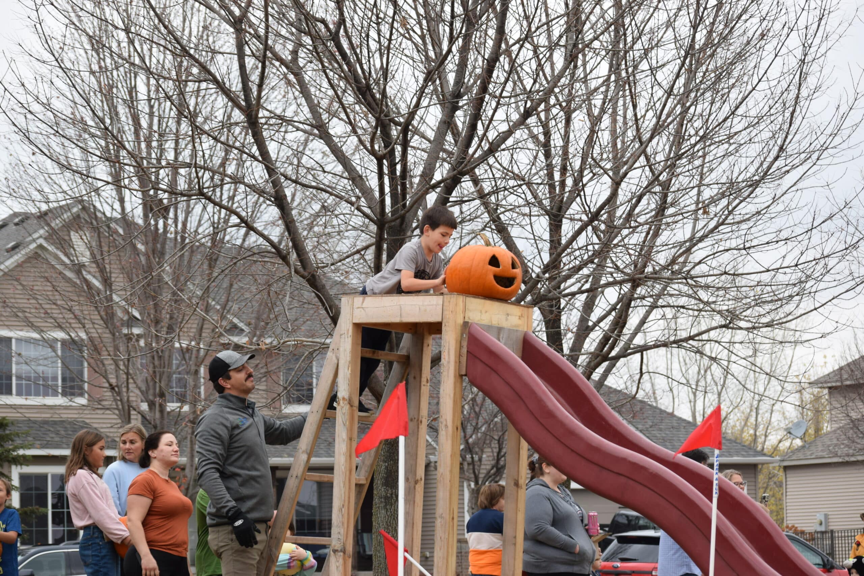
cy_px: 288
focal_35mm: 108
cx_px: 432
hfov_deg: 18.9
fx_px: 2592
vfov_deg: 12.7
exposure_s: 1/125
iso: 400
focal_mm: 72
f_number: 5.6
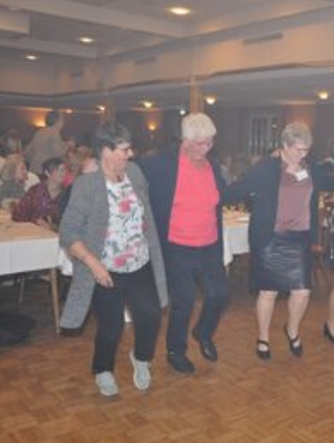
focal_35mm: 40
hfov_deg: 34.5
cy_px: 226
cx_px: 286
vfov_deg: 46.7
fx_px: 513
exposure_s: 1/60
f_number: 4
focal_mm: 18
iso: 800
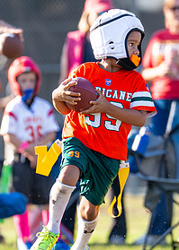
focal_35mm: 832
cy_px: 119
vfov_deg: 2.4
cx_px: 104
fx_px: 5927
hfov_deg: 1.7
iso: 250
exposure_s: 1/1600
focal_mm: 200
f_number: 2.8
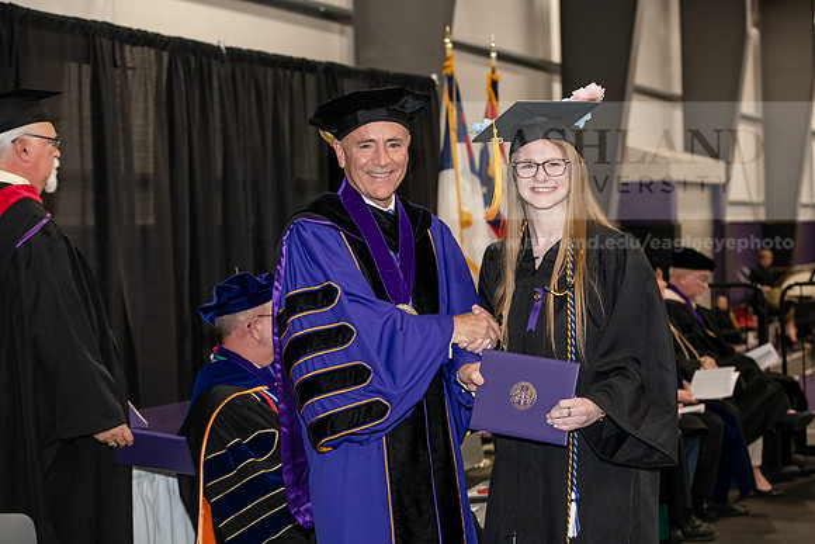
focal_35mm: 70
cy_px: 272
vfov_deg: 19.5
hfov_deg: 28.8
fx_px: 1585
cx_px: 408
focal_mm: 70
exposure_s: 1/200
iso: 2500
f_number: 5
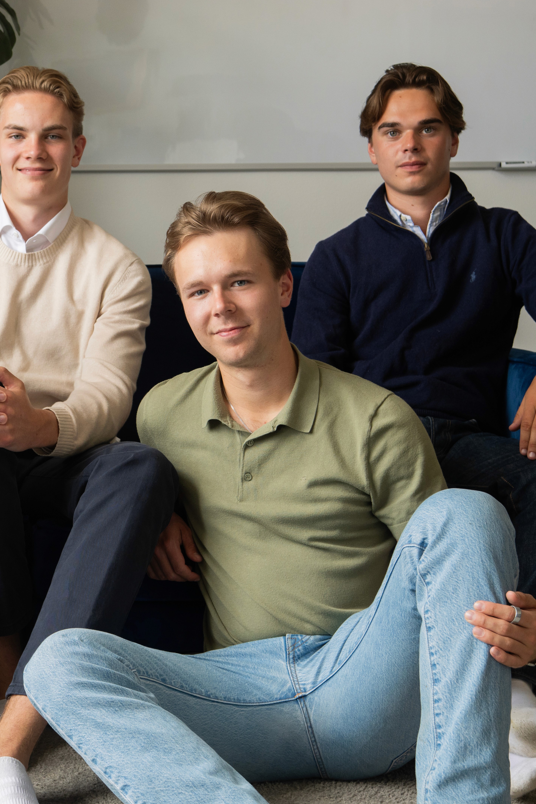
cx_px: 95
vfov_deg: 30.1
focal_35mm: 67
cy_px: 403
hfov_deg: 20.1
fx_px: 1496
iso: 400
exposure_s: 1/100
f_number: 3.5
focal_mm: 24
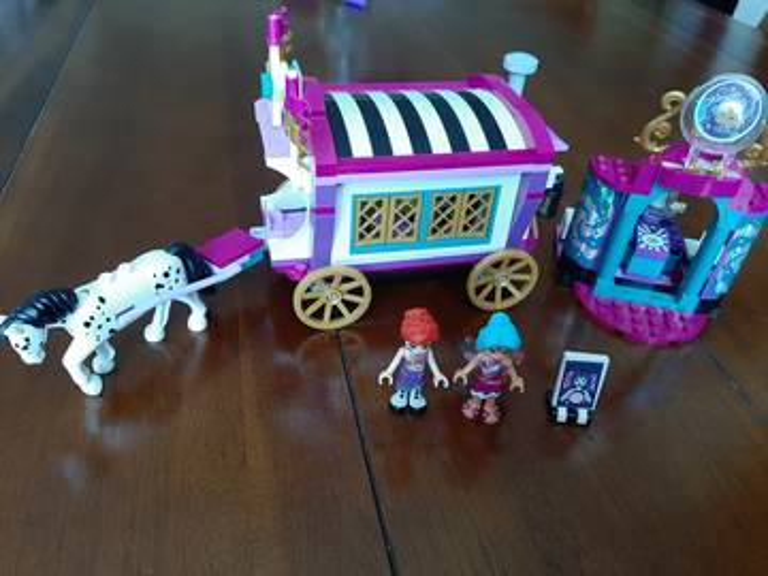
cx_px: 384
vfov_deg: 53.1
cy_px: 288
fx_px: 577
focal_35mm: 26
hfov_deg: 67.3
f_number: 1.7
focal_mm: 3.93
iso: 200
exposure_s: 1/25
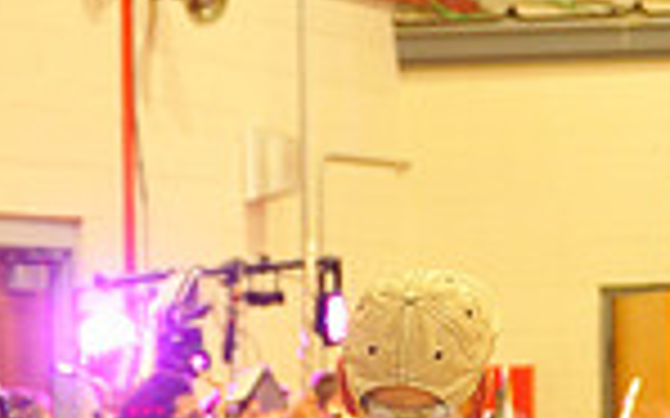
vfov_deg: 4.2
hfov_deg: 6.8
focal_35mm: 310
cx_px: 436
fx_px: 5658
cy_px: 944
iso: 2500
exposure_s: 1/50
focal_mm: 78
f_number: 6.3
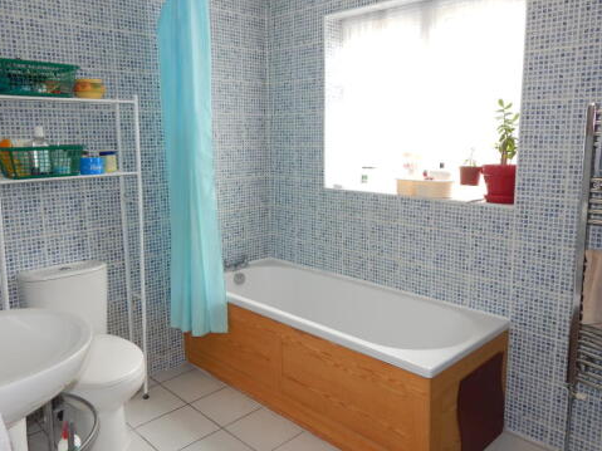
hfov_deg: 63.5
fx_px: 487
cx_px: 306
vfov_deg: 49.7
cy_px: 213
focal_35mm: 28
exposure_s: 1/30
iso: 125
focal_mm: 4
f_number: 3
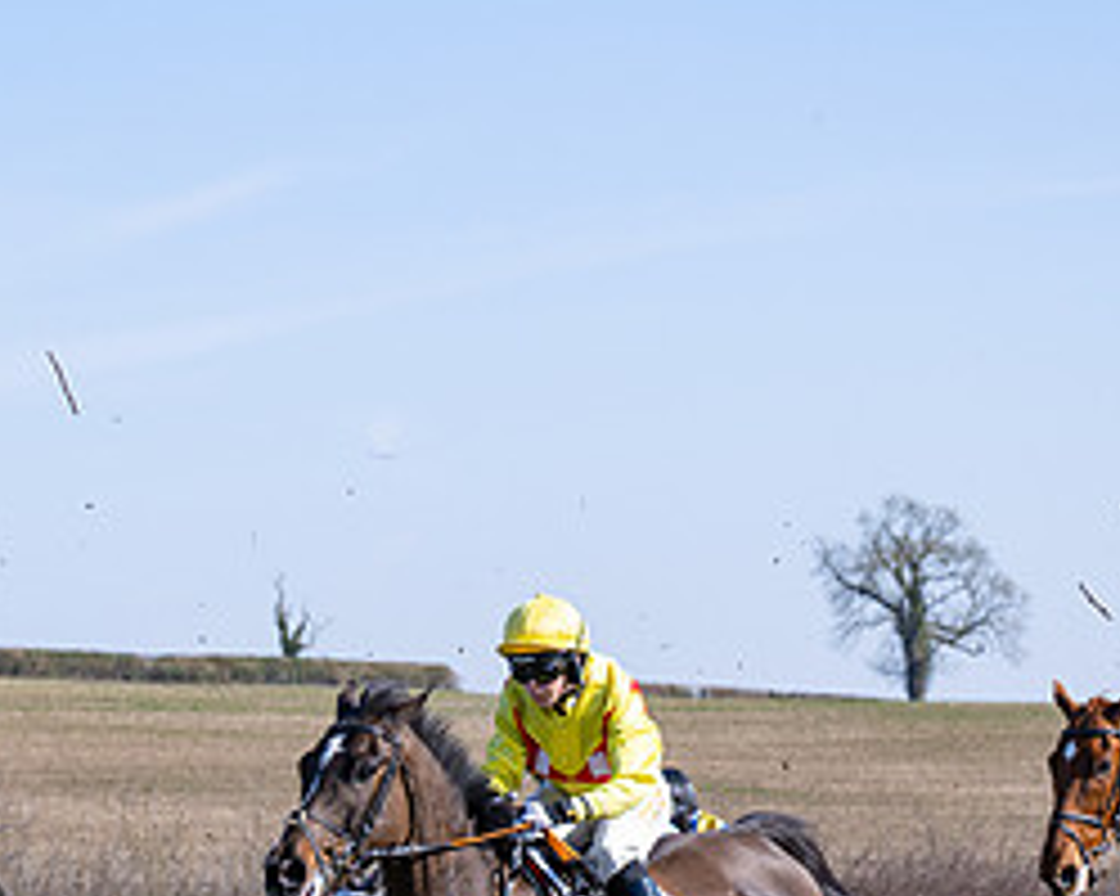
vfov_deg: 8.3
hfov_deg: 10.3
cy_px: 933
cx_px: 54
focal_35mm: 186
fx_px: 6163
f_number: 4
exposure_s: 1/2000
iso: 200
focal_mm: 70
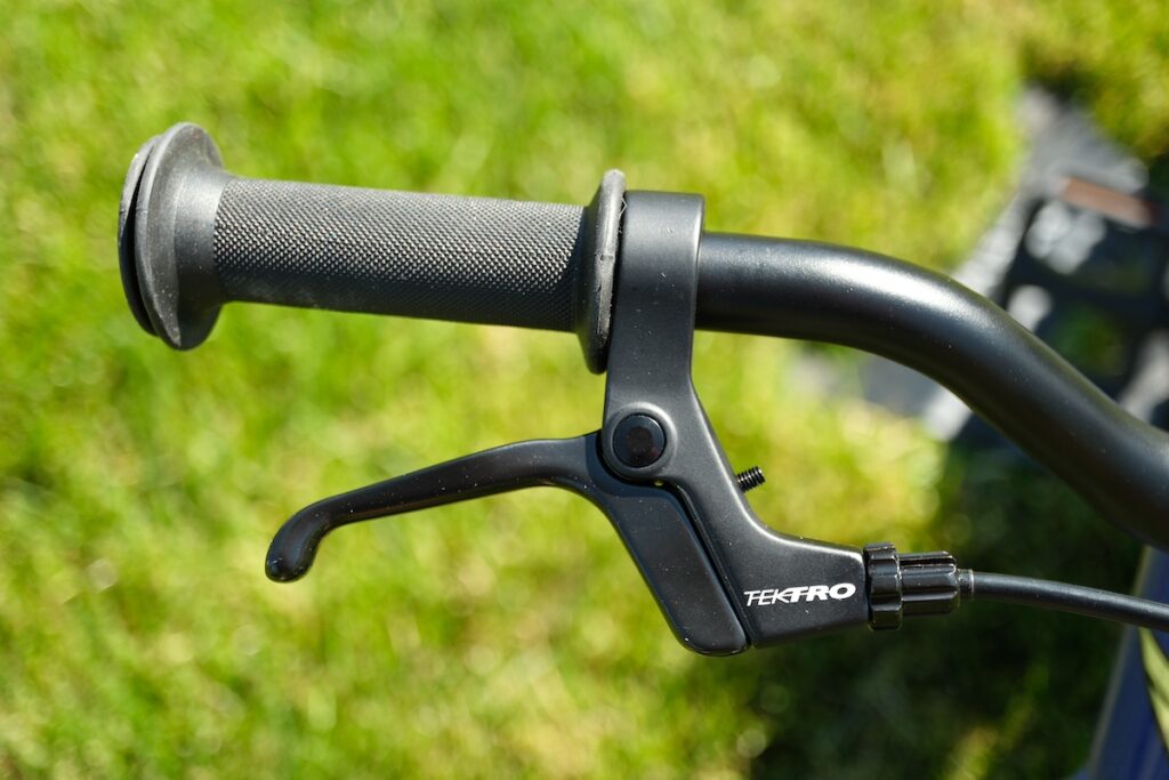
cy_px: 390
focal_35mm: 45
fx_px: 1461
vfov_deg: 29.9
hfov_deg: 43.6
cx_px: 584
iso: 125
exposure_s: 1/450
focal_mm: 30
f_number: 2.8
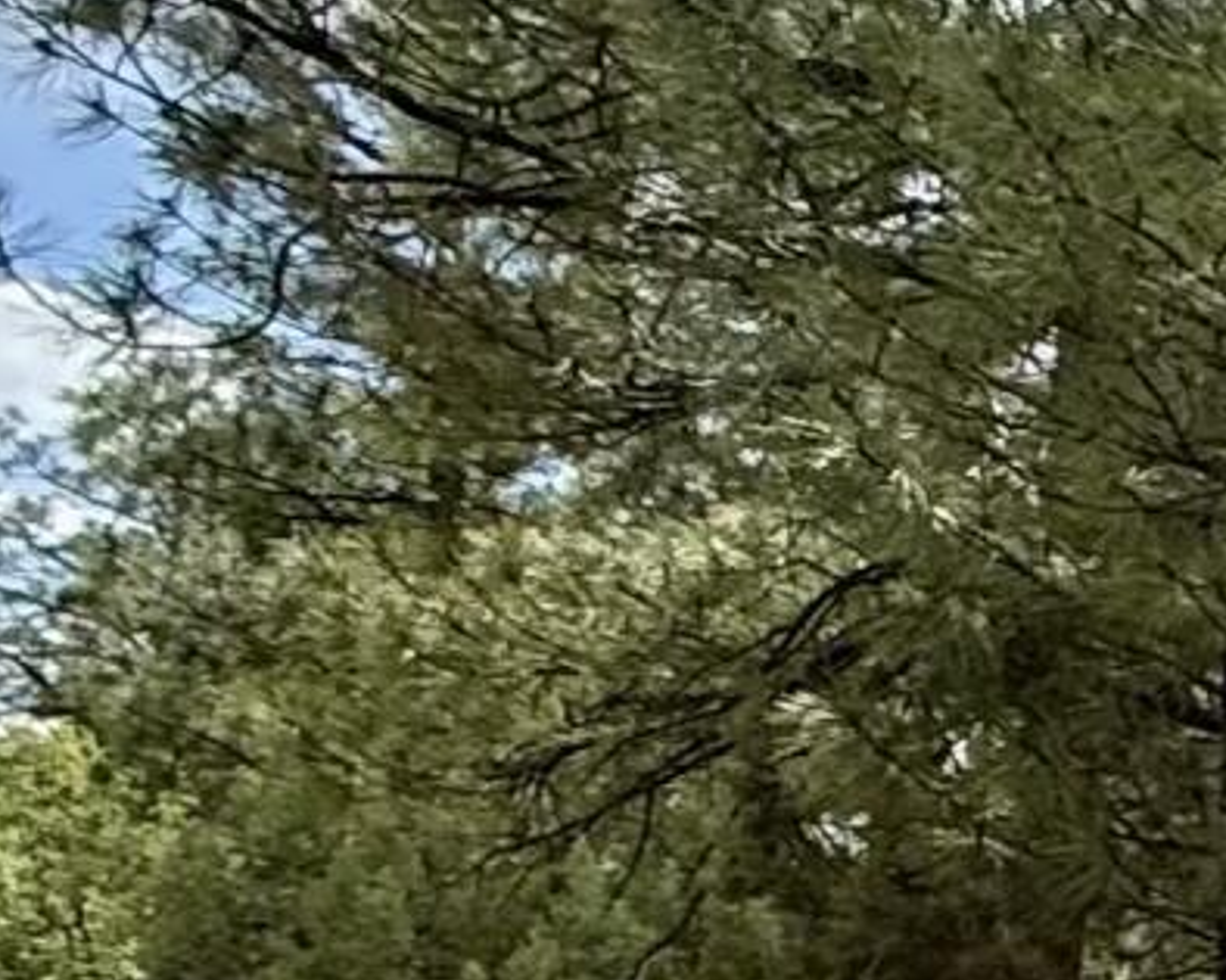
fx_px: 3773
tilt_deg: +4.5
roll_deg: -0.6
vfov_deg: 14.2
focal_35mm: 104
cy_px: 1254
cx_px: 3809
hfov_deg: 10.9
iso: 64
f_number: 2.2
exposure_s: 1/1189
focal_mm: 2.22
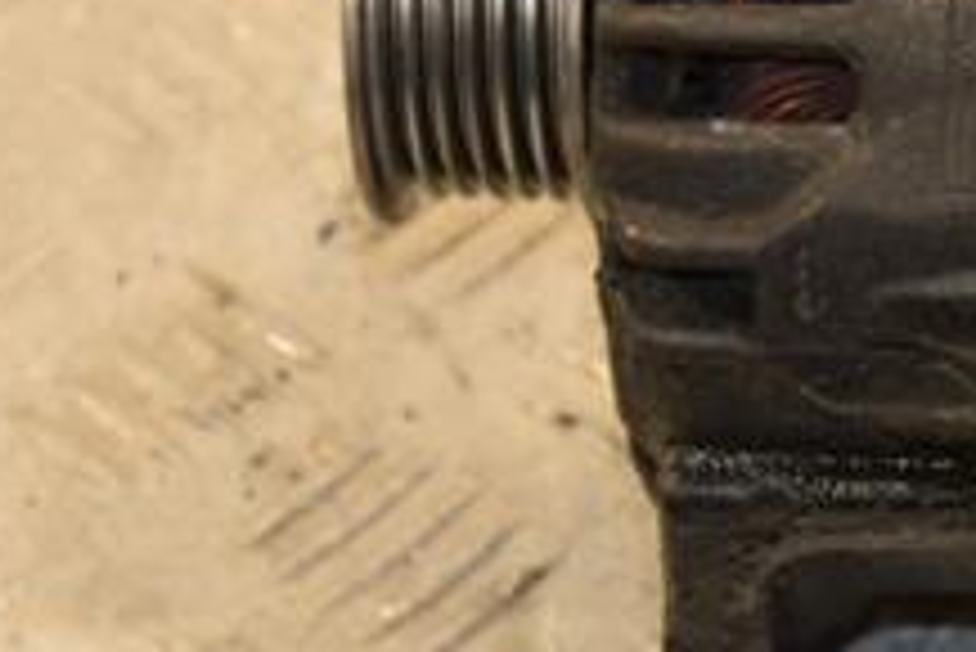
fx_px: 6972
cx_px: 1070
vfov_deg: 5.4
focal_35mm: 257
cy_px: 112
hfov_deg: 8.0
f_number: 5.3
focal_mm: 62
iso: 800
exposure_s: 1/125
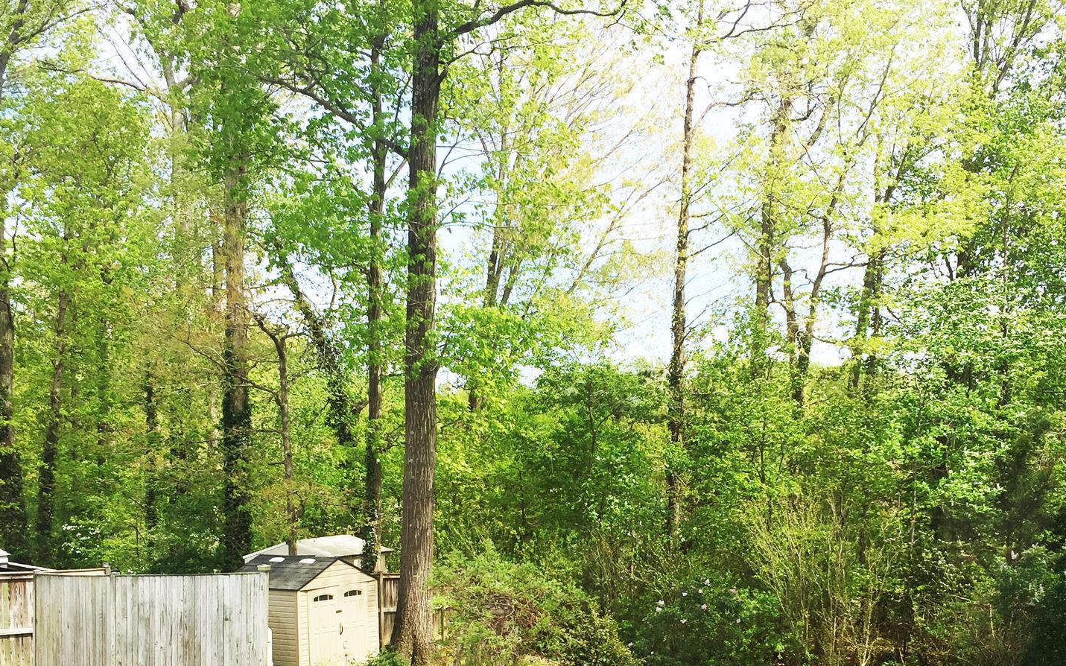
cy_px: 570
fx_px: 1278
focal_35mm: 44
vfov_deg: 28.3
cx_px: 569
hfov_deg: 45.2
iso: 32
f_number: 2.2
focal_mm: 4.15
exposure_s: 1/860
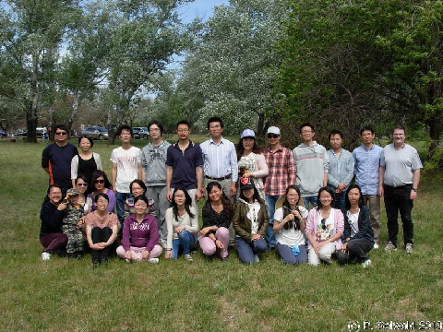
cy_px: 166
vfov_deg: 37.7
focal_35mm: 38
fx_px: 486
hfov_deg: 49.0
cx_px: 222
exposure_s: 1/395
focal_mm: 6.3
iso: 79
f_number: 4.9
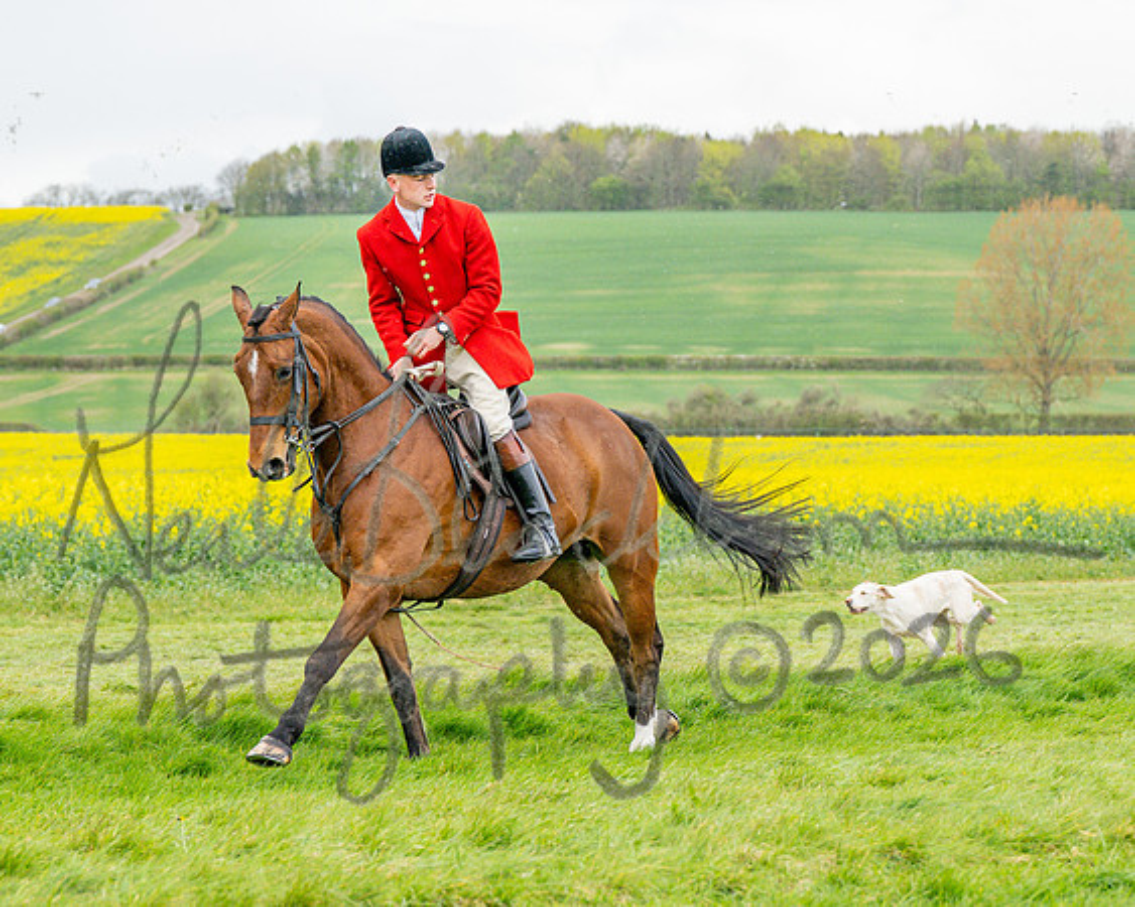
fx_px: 4654
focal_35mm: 139
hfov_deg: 13.9
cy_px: 520
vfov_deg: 11.1
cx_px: 452
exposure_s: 1/1600
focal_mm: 70
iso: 400
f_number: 4
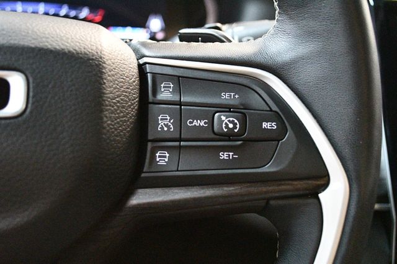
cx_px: 198
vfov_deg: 29.8
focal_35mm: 45
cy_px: 132
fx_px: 496
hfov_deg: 43.6
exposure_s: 1/30
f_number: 4.5
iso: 12800
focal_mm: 30
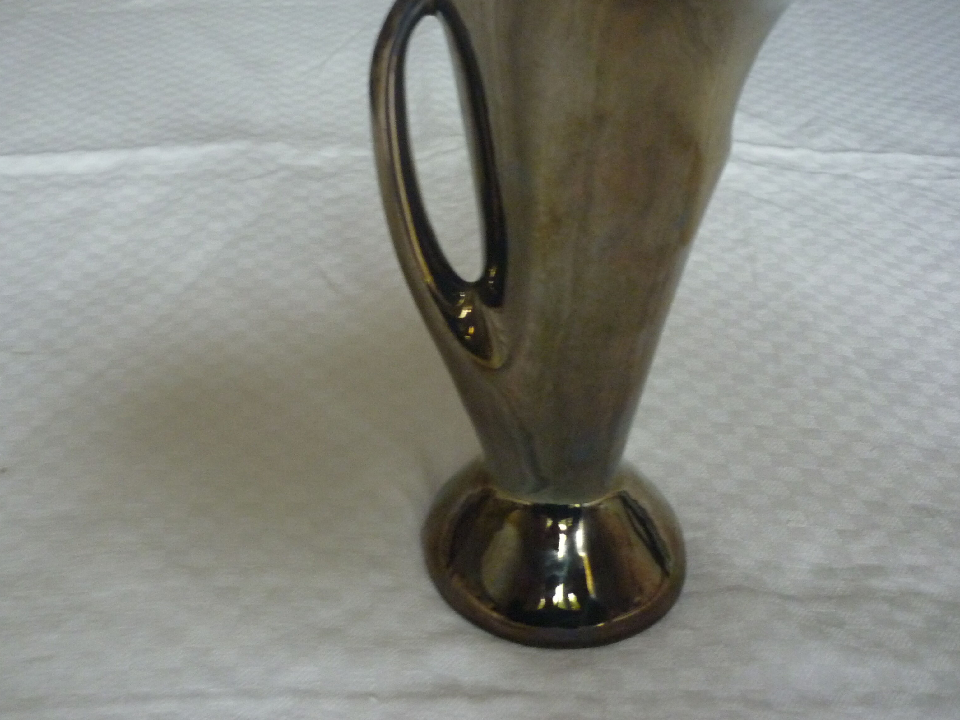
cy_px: 295
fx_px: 1082
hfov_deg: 47.7
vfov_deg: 36.7
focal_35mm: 39
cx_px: 414
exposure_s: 1/13
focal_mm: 5.5
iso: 400
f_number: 2.8
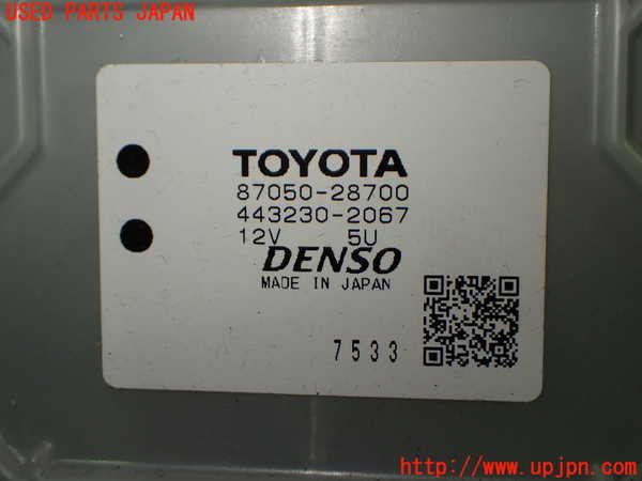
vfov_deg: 30.9
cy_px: 240
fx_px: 872
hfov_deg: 40.4
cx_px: 321
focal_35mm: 47
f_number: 3.1
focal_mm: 8.4
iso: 160
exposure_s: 1/200
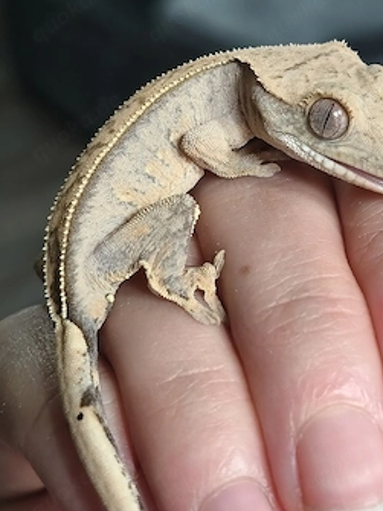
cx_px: 226
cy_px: 262
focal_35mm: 55
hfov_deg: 26.5
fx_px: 812
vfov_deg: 34.9
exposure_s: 1/50.3
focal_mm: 6.06
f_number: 1.7
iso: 500
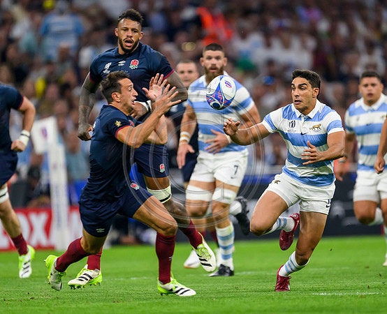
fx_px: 8690
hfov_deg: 2.6
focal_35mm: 754
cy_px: 159
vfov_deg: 2.1
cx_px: 247
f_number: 4
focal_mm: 560
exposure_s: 1/1250
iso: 3200
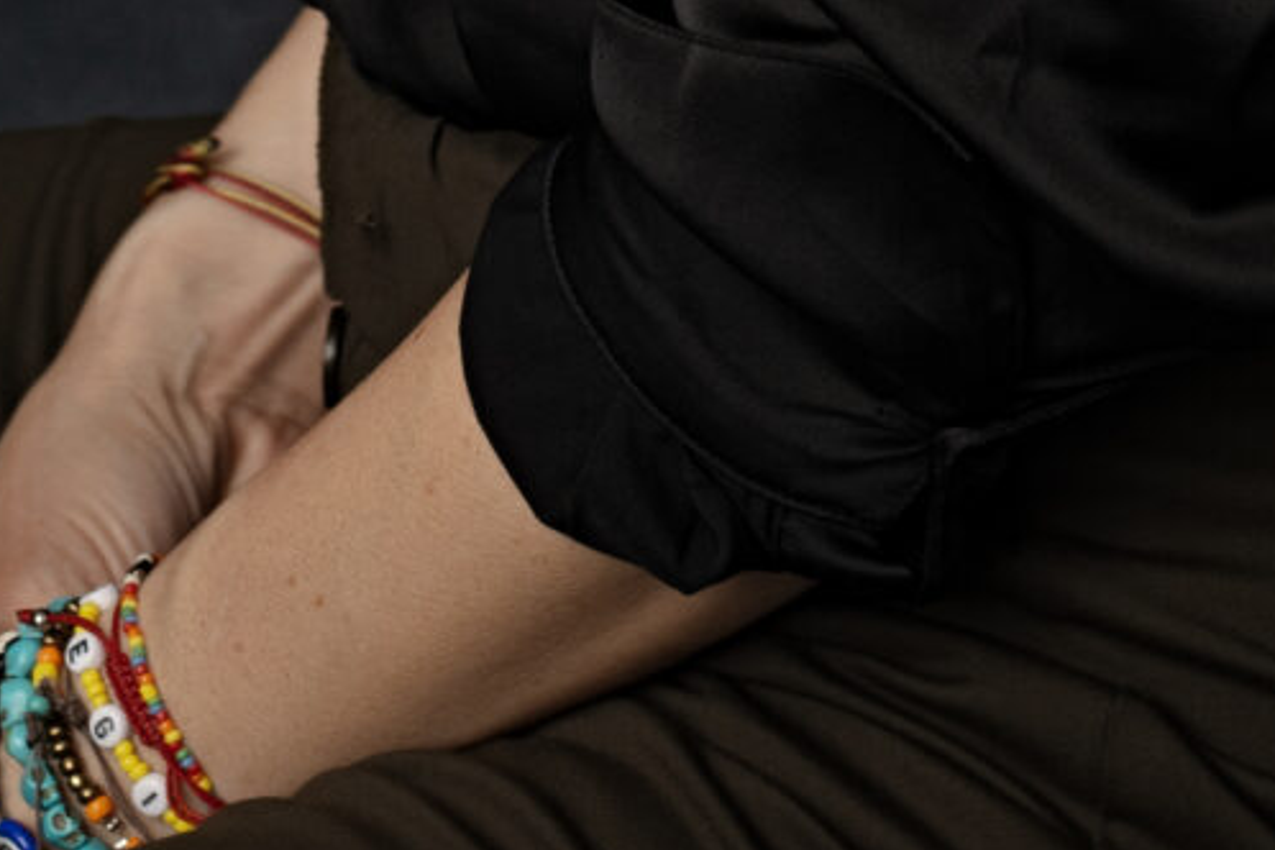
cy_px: -1703
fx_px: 9101
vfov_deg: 5.1
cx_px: 572
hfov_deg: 8.0
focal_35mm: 257
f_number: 8
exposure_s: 1/160
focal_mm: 50
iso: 125
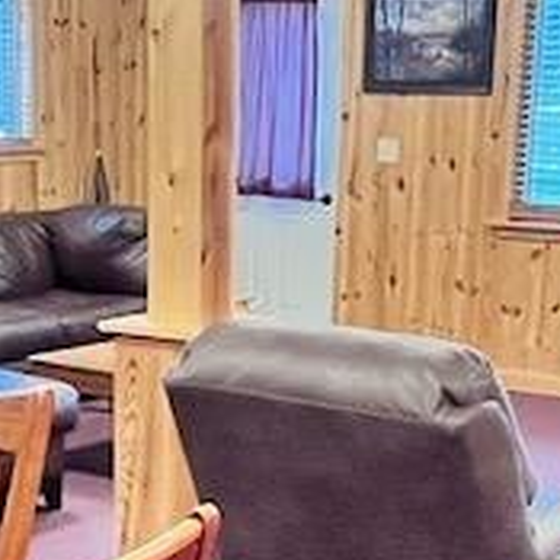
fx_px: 1537
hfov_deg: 20.6
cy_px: 608
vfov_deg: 19.8
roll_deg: -0.6
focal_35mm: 84
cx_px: 198
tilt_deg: -17.9
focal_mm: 1.57
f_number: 1.8
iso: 640
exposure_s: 1/60
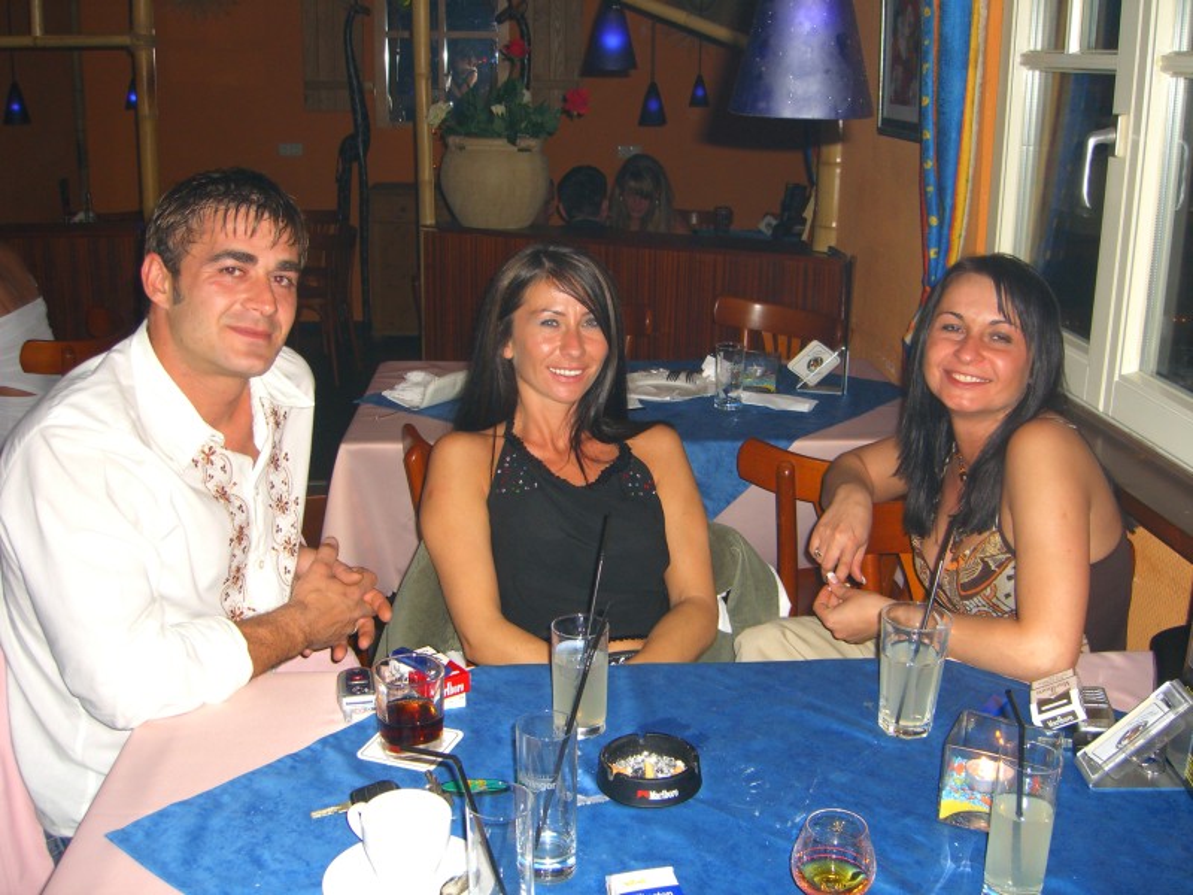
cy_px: 448
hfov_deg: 49.0
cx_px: 596
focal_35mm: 38
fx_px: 1310
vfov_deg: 37.7
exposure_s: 1/60
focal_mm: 7.9
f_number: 2.8
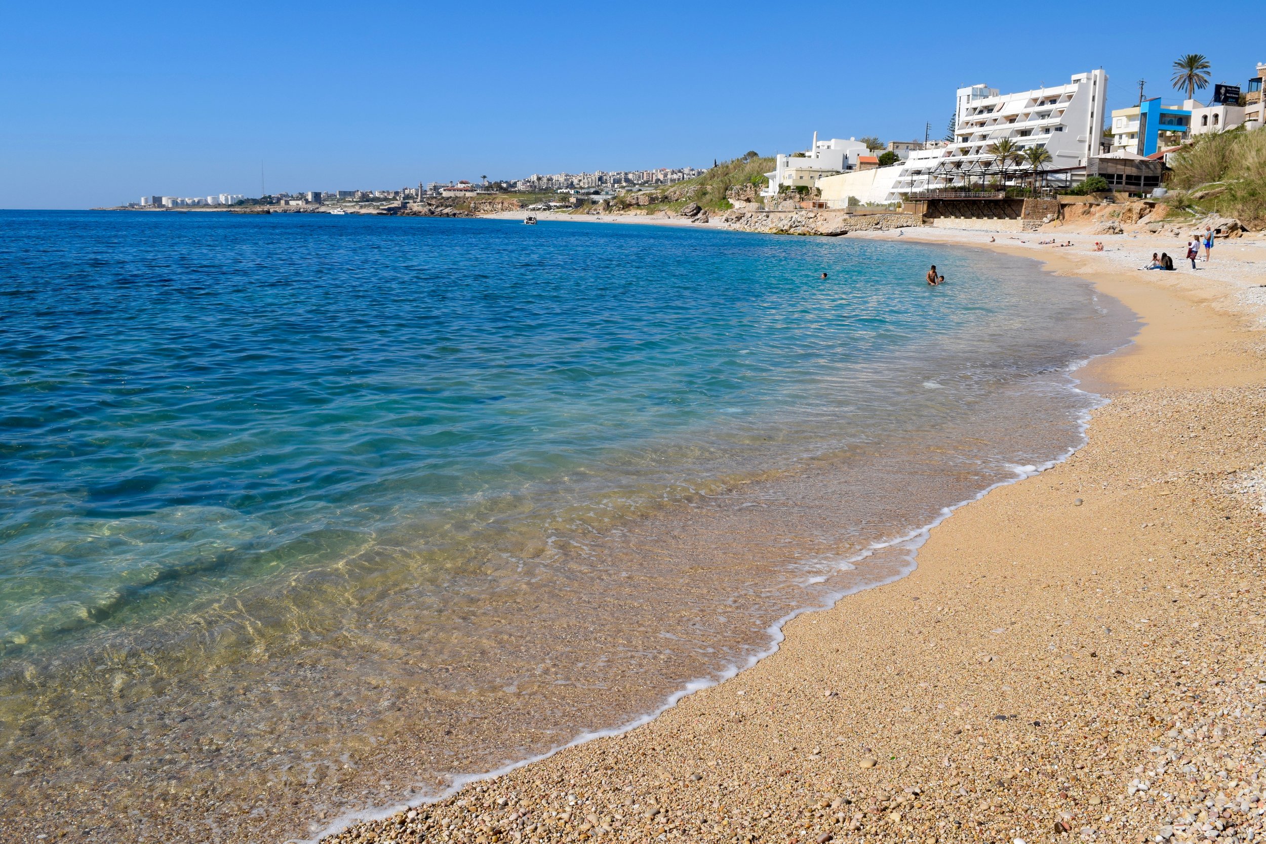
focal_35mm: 27
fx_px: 949
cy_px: 422
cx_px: 633
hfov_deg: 67.4
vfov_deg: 47.9
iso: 200
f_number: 10
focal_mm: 18
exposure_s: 1/400
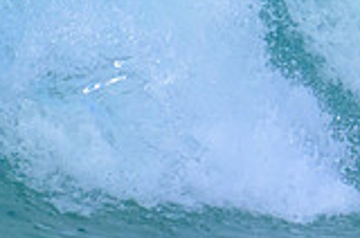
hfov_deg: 0.5
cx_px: 398
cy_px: -66
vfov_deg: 0.3
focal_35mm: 3977
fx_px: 39691
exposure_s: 1/2000
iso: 1250
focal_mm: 800
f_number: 11
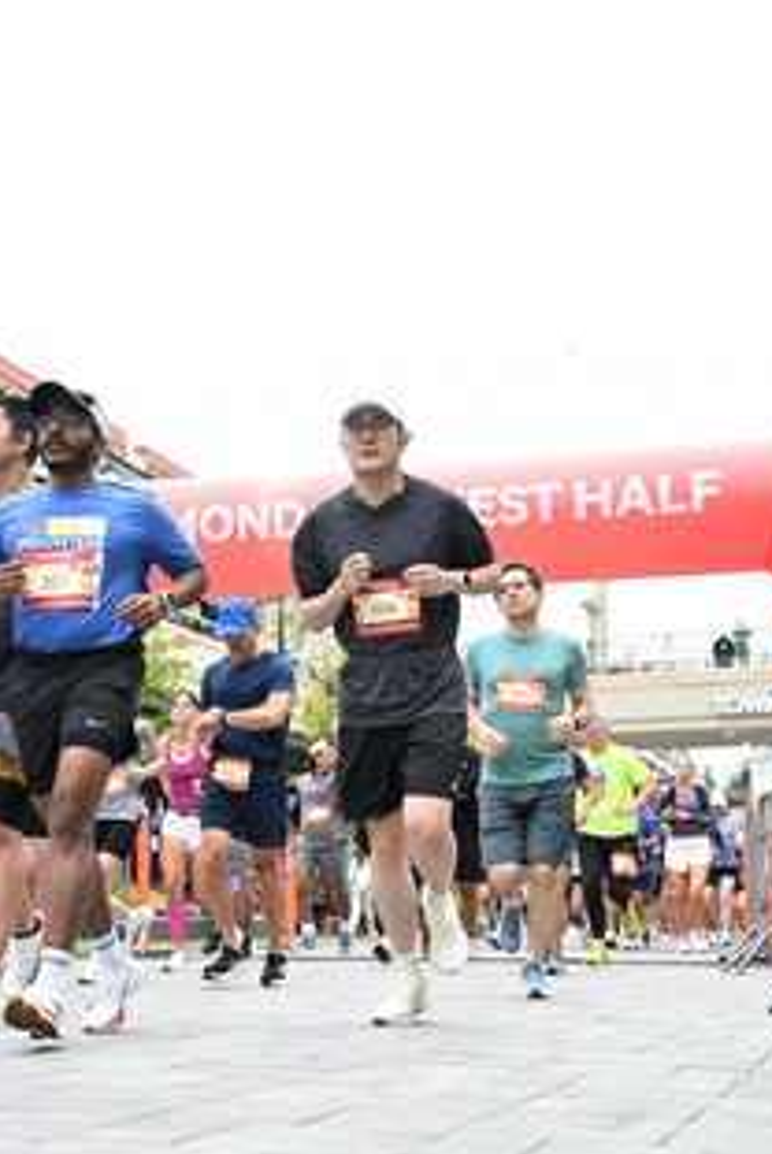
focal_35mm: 54
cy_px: 724
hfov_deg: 25.0
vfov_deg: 36.7
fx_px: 1729
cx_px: 258
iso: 2000
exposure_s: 1/640
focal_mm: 30.5
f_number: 4
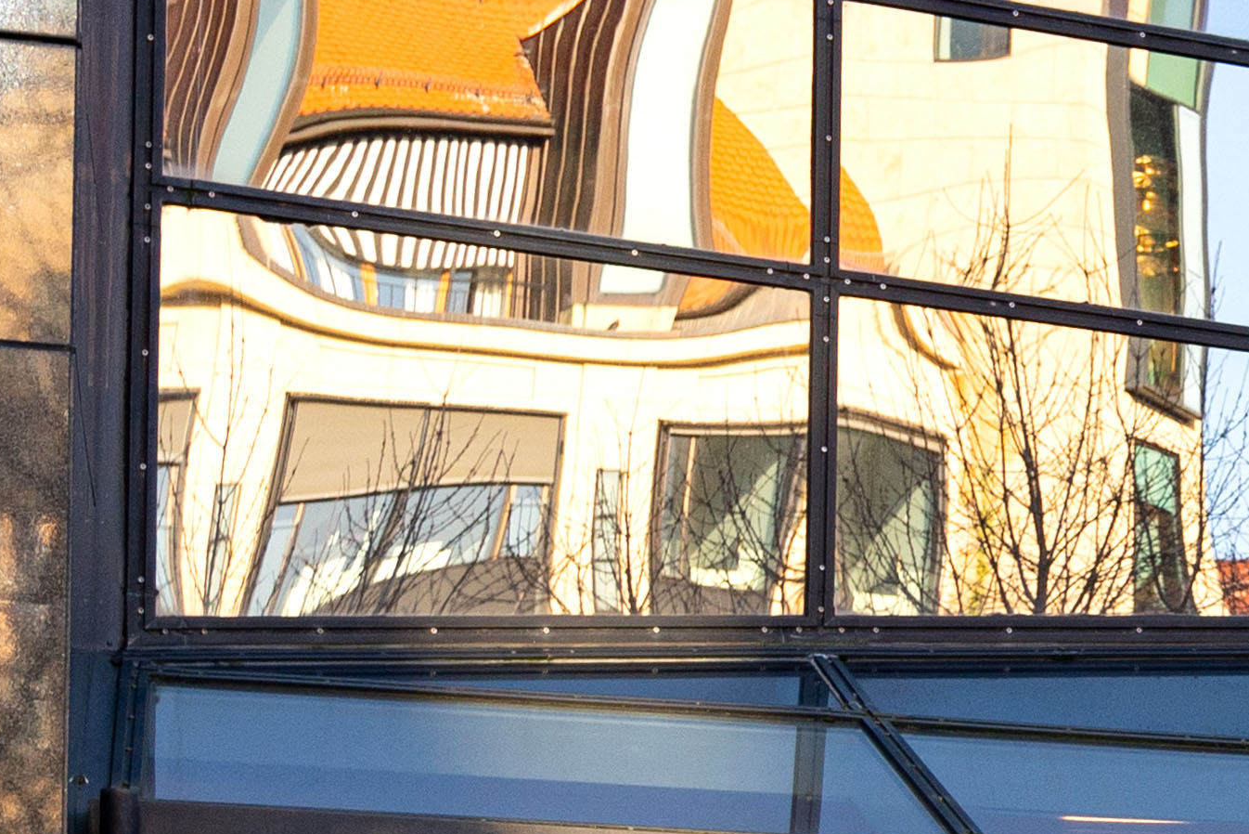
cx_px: 3653
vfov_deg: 7.1
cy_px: 576
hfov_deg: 8.8
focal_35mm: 194
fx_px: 6722
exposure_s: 1/160
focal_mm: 32.8
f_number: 5
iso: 320
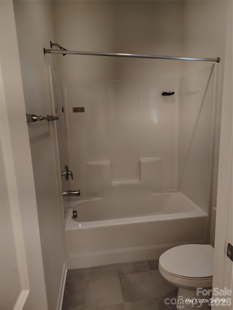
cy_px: 155
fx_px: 215
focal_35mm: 24
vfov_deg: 71.5
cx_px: 116
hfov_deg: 56.9
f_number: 1.8
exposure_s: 1/120
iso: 709
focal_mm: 5.56
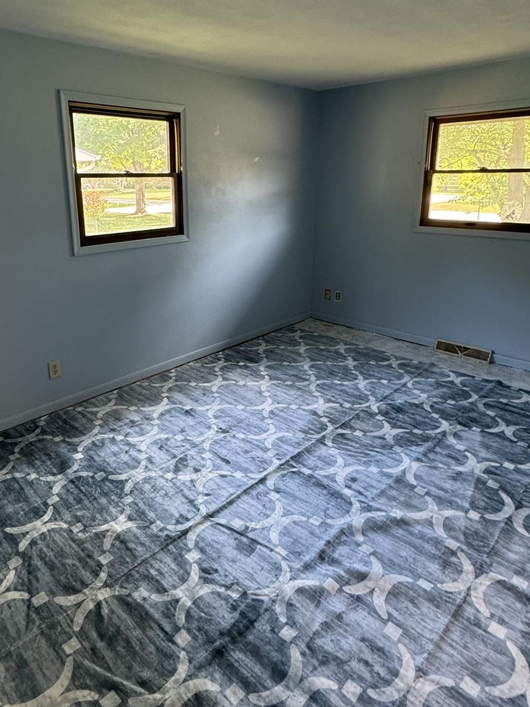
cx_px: 218
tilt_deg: -12.7
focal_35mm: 23
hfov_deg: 58.5
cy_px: 293
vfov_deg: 73.3
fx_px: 470
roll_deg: -1.2
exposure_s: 1/60
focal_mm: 2.22
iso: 200
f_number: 2.2
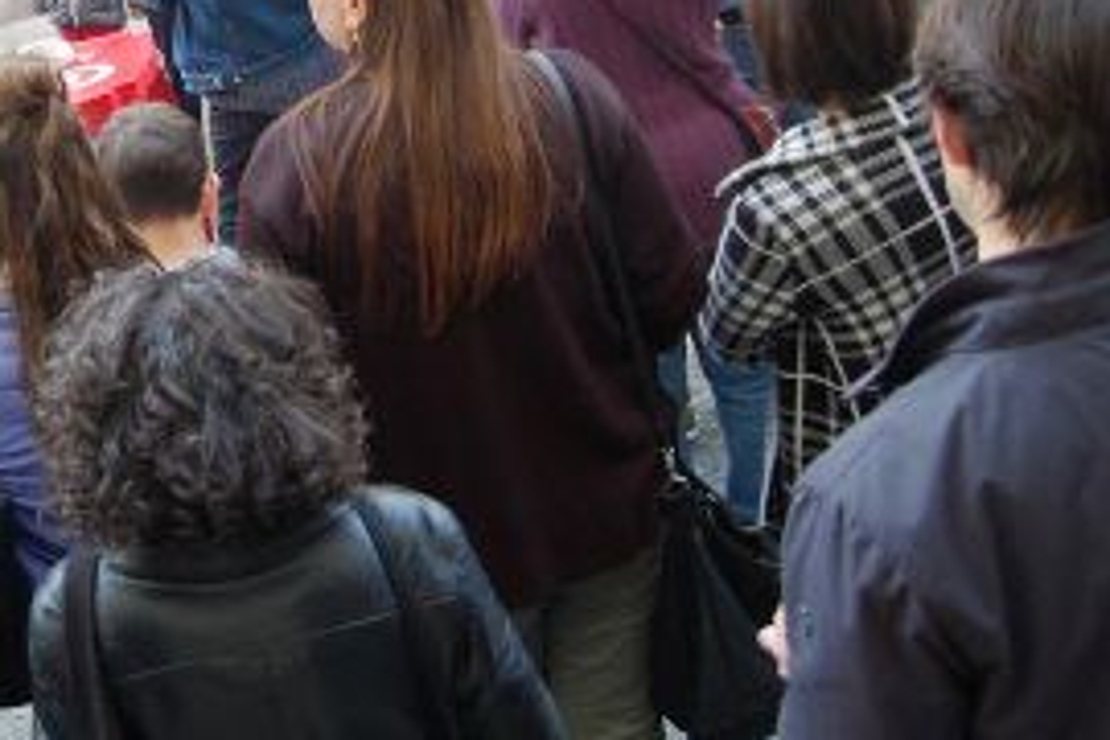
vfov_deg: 20.7
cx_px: 62
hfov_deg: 29.8
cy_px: 37
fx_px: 1973
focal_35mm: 64
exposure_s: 1/60
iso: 400
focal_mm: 18
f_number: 4
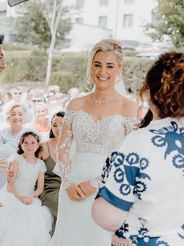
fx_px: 546
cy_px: 123
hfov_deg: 19.0
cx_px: 49
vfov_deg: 25.3
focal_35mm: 77
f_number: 3.5
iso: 125
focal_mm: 53
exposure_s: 1/200
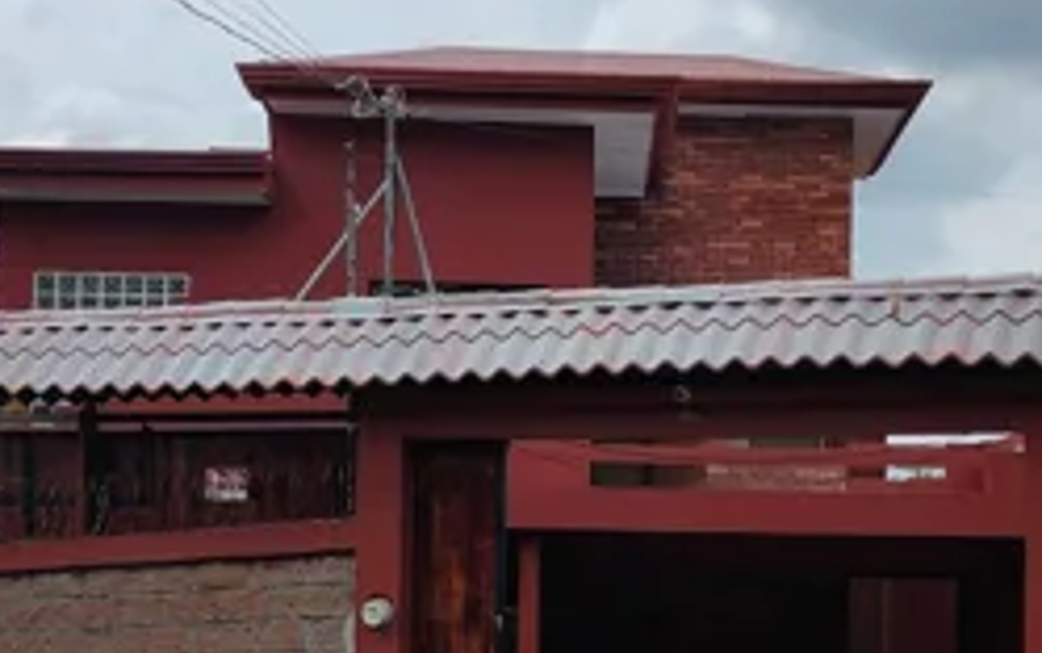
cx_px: 701
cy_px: 544
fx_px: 2074
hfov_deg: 28.0
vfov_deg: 17.7
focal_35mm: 73
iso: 50
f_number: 1.9
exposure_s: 1/1500
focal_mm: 6.12
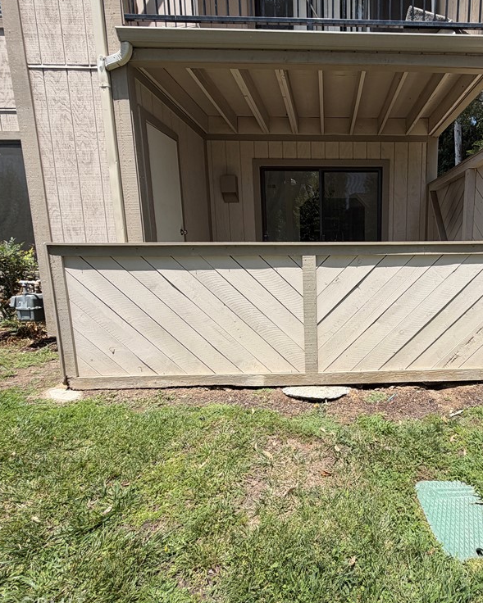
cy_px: 302
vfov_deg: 83.3
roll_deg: +0.1
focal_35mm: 19
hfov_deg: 67.6
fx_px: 339
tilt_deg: -9.1
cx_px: 345
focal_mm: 2.22
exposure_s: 1/770
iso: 32
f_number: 2.2
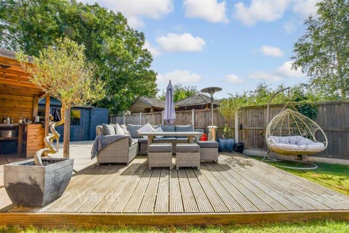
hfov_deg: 100.4
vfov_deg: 77.4
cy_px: 116
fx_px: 145
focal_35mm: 15
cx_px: 174
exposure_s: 1/1000
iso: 320
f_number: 9
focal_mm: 10
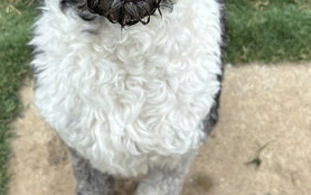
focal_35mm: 66
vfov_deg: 19.5
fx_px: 560
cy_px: 32
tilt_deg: -61.9
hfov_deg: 30.9
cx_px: 115
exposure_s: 1/1567
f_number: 1.6
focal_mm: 5.96
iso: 50
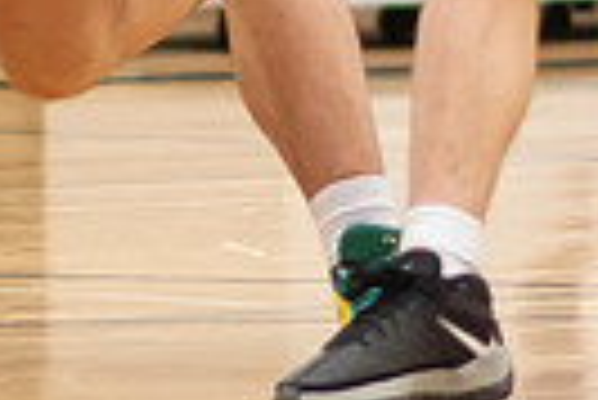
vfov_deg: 1.7
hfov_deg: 2.5
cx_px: 88
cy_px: -186
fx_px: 13536
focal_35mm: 814
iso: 2500
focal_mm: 85
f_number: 1.8
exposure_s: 1/1000
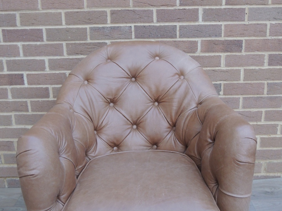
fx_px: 326
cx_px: 141
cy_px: 106
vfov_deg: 36.0
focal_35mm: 40
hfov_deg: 46.8
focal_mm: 7.1
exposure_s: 1/15
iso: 400
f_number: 3.3
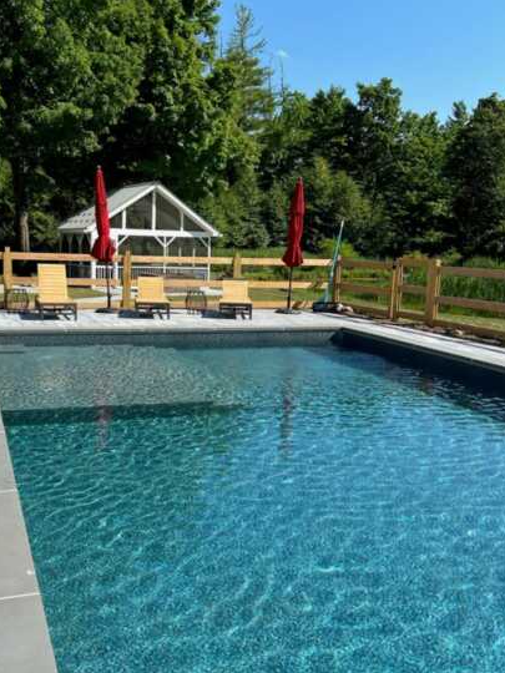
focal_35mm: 37
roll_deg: -2.4
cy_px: 336
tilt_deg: -10.5
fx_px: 720
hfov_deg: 38.3
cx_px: 173
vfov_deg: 50.1
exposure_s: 1/3257
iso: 50
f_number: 1.5
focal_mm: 5.7
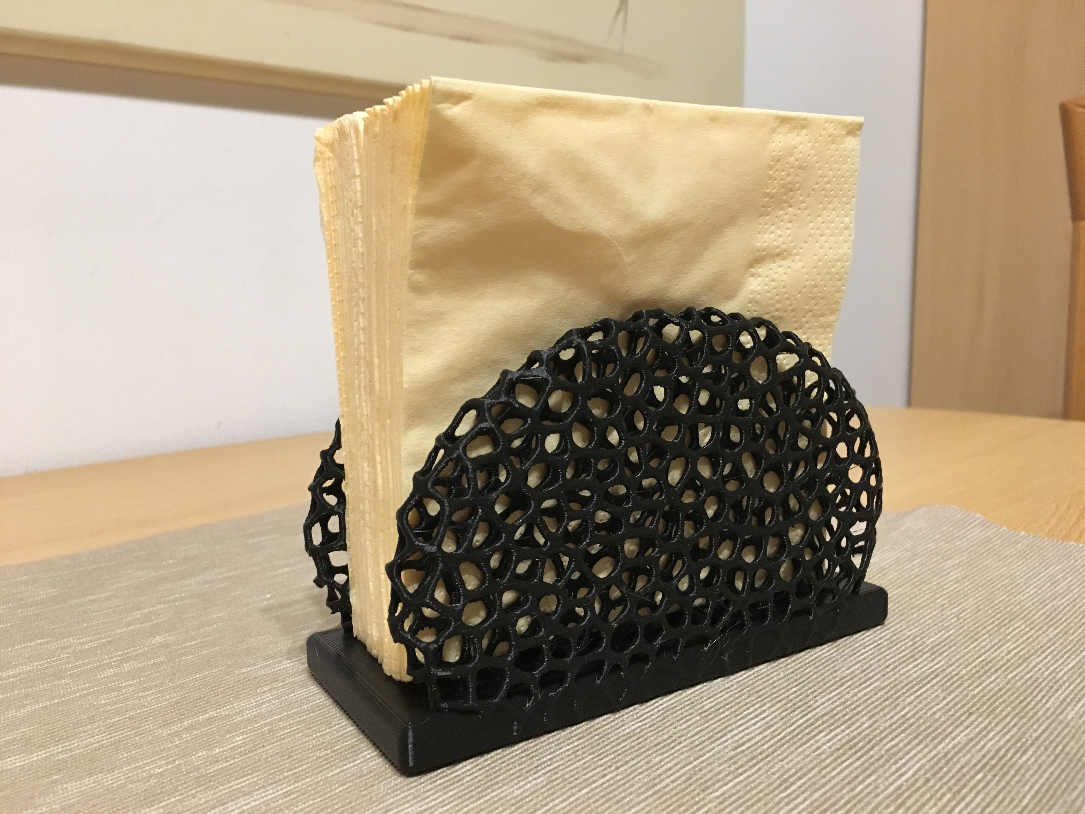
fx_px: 909
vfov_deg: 48.2
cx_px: 542
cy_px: 407
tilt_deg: -8.0
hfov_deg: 61.7
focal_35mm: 29
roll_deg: +1.7
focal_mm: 4.15
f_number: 2.2
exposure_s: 1/25
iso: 200
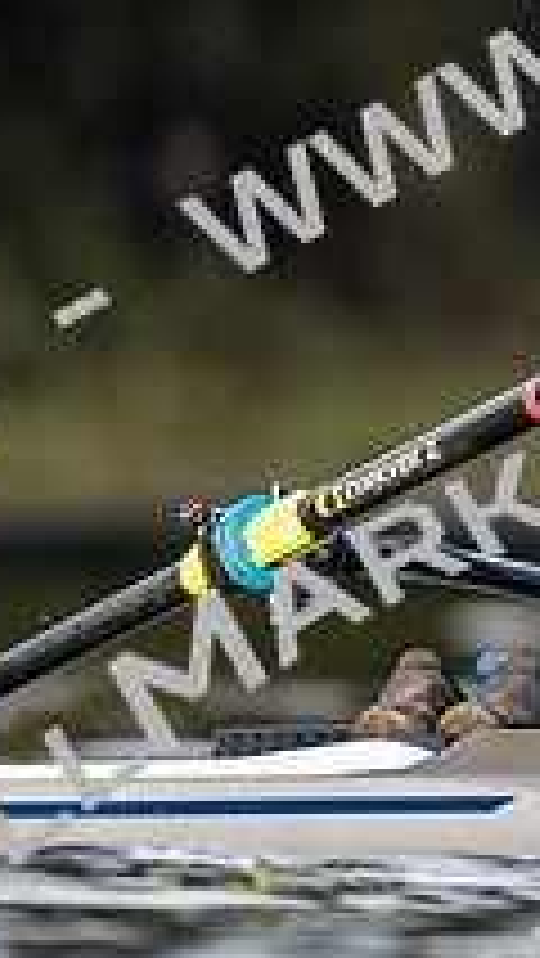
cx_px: 738
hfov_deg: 0.7
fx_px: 43604
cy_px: 286
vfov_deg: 1.3
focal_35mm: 1715
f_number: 4
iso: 1400
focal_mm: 600
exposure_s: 1/2500
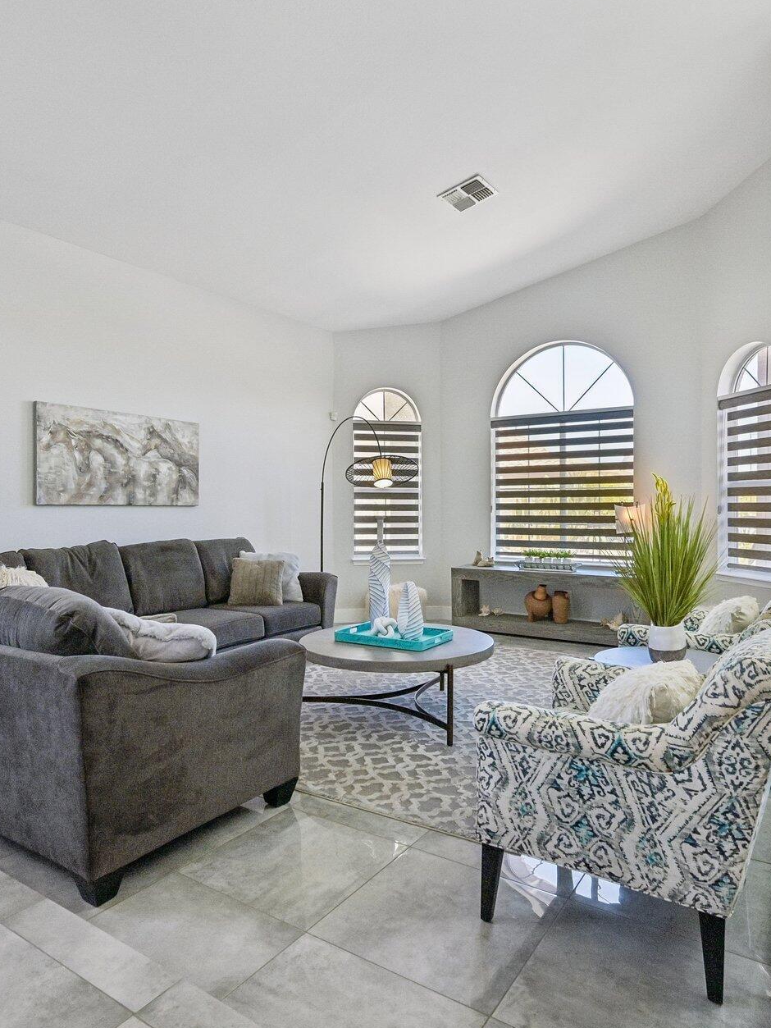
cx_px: 374
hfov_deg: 61.1
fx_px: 653
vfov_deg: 76.4
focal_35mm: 22
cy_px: 508
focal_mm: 14
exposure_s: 1/100
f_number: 8
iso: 400
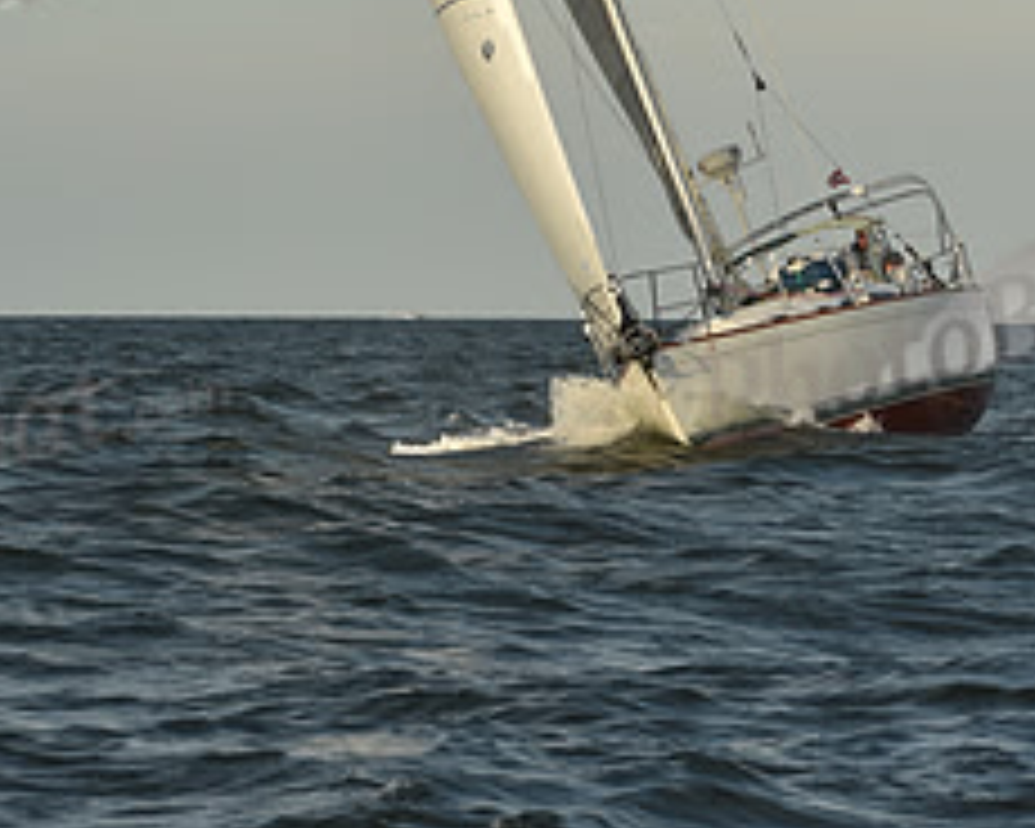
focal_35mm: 284
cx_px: 466
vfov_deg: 5.4
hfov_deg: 6.8
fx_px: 8699
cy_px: -297
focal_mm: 120
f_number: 8
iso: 250
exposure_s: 1/800
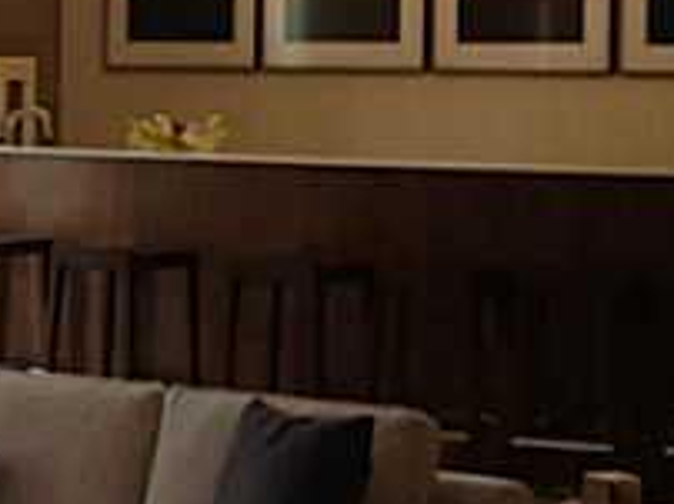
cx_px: 53
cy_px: 150
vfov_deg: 11.3
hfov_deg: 14.9
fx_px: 2548
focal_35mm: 131
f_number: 2.4
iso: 50
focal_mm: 4.12
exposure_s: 1/40
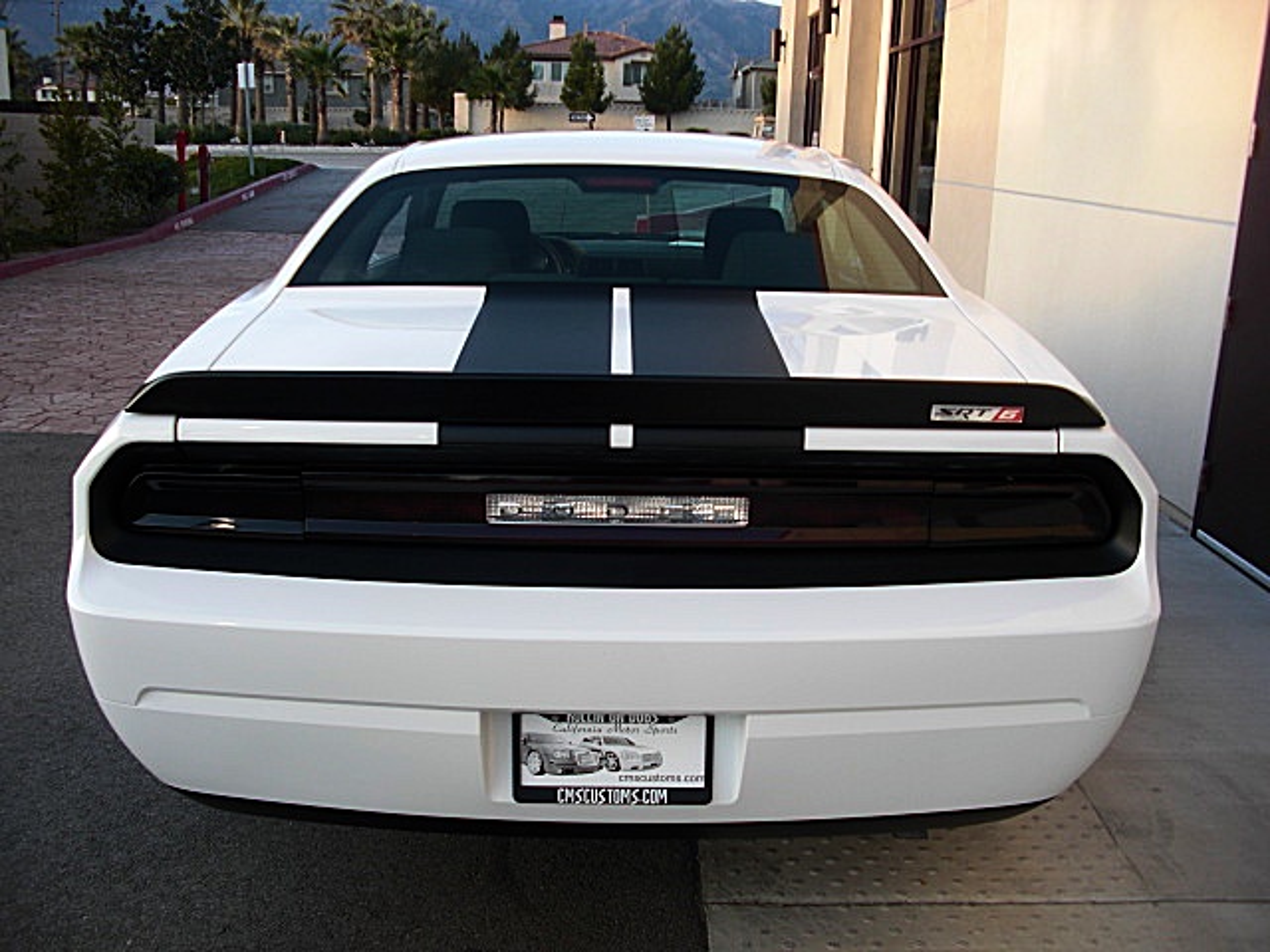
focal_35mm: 36
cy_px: 476
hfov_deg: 51.4
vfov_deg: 39.7
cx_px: 635
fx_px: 1321
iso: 50
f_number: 2.8
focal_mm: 6.3
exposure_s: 1/80
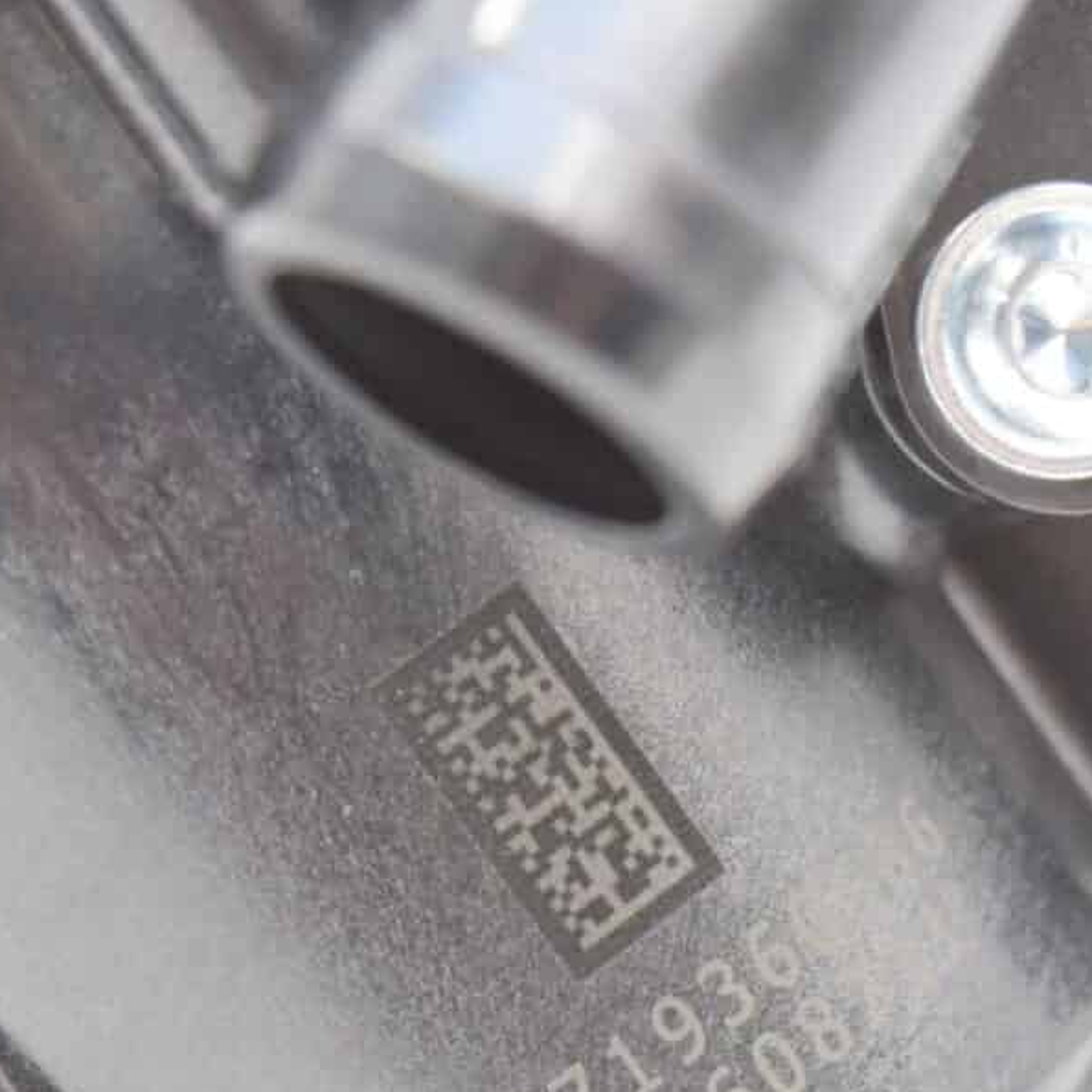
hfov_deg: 8.0
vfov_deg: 7.9
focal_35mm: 220
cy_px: 1050
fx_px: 7852
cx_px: 719
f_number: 5.6
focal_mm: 50
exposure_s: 1/60
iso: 720
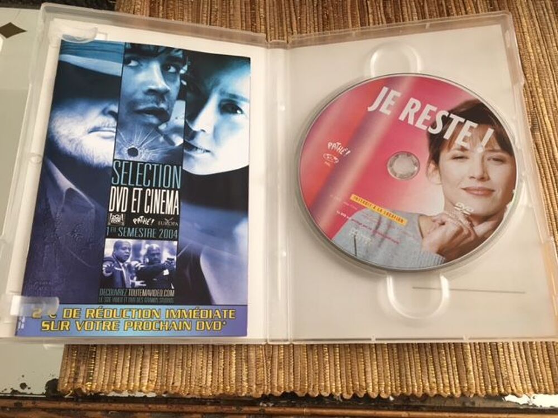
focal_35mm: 29
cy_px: 209
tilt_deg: -72.5
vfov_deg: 48.2
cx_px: 279
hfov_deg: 61.7
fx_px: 467
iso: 40
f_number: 2.2
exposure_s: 1/33
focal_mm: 4.15
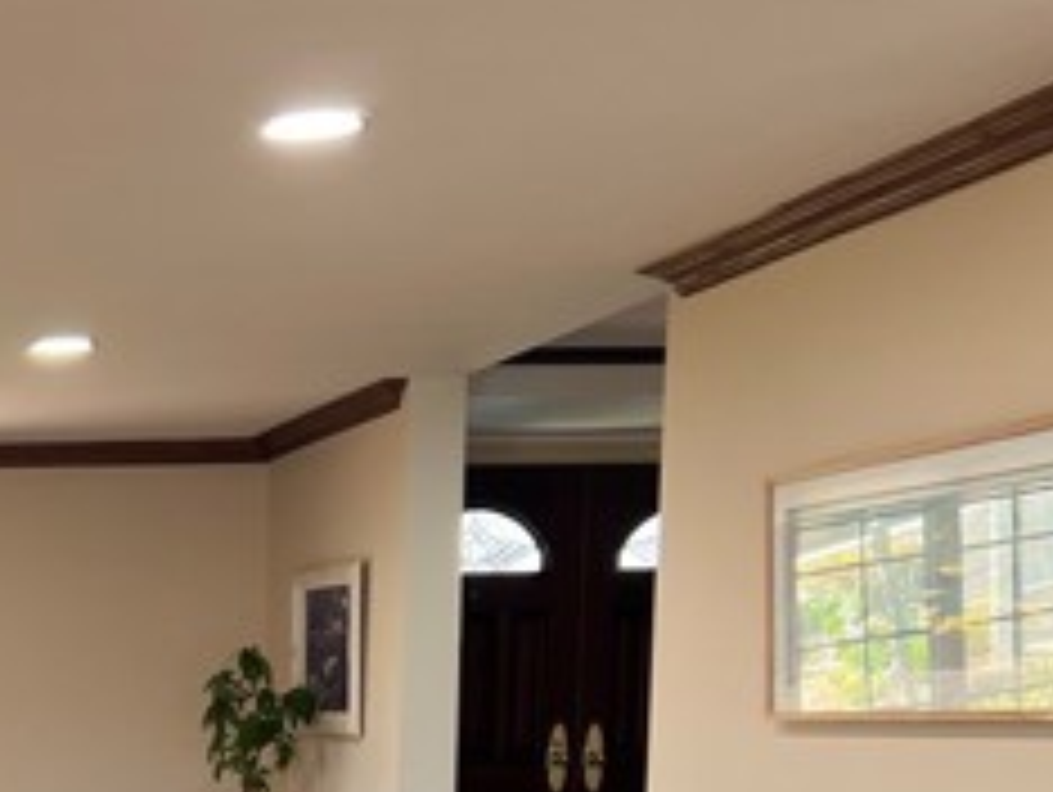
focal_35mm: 71
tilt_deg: -7.6
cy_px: 976
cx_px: -342
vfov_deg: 19.4
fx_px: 2162
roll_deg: +1.3
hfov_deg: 23.8
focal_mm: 5.7
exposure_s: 1/120
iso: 125
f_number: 1.5
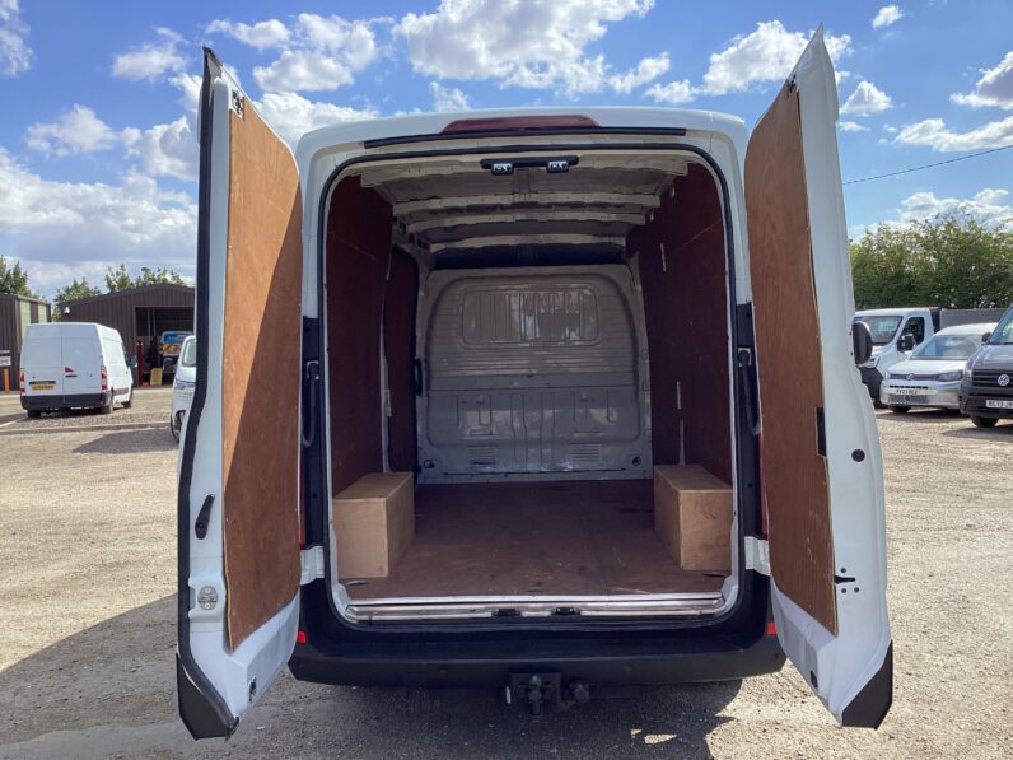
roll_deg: +1.1
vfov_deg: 45.4
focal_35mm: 31
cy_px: 380
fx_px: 907
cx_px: 506
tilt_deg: -4.2
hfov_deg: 58.4
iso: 25
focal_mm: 3.3
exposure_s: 1/754
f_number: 2.4
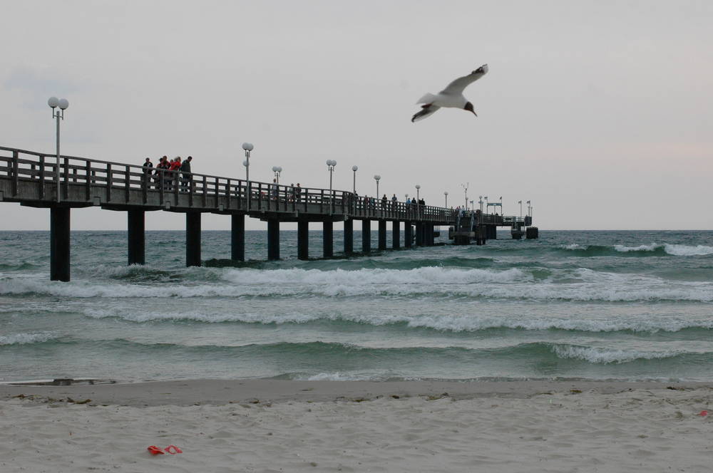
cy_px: 236
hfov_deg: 27.0
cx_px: 356
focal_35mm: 75
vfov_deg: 18.1
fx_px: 1483
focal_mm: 50
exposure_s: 1/160
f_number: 8
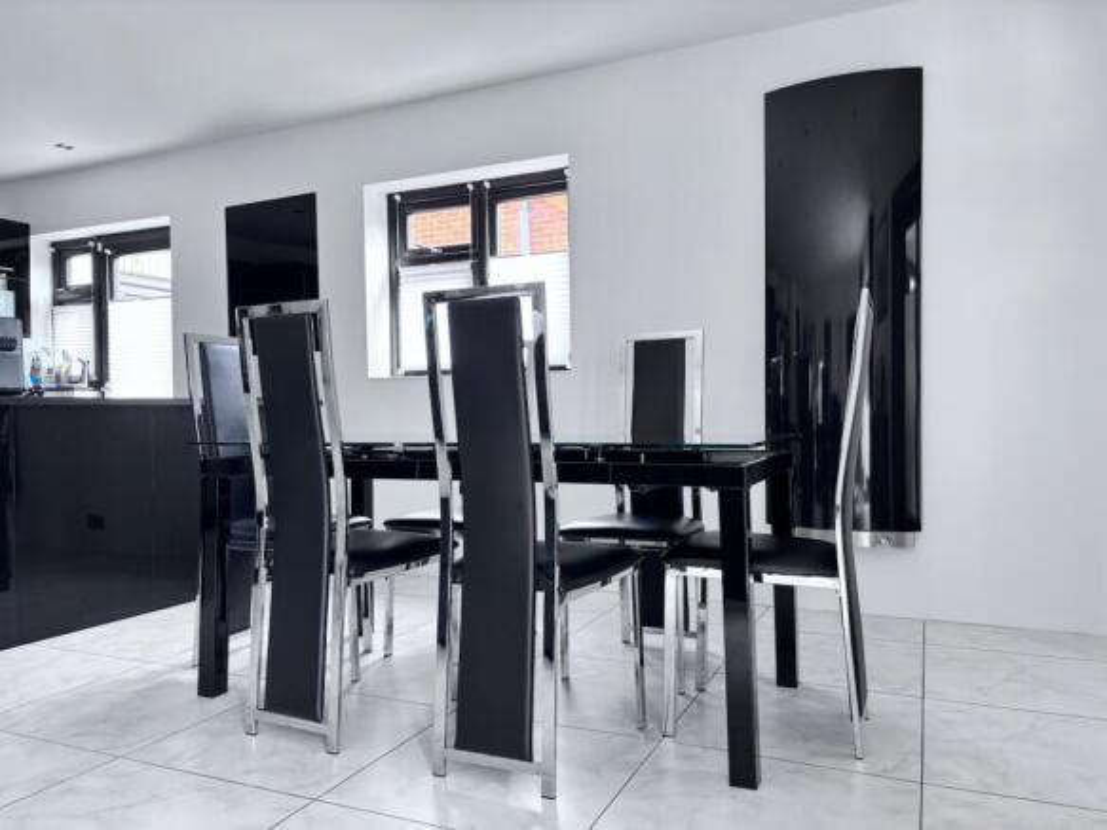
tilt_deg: -0.5
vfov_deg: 53.0
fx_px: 831
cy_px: 415
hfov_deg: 67.3
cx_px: 554
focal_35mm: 26
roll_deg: +0.4
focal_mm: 5.96
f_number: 1.6
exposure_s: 1/81
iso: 125
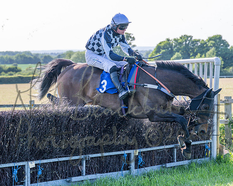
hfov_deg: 16.3
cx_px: 116
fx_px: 816
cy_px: 93
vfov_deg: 13.0
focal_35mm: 118
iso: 320
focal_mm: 70
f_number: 4
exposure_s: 1/1600
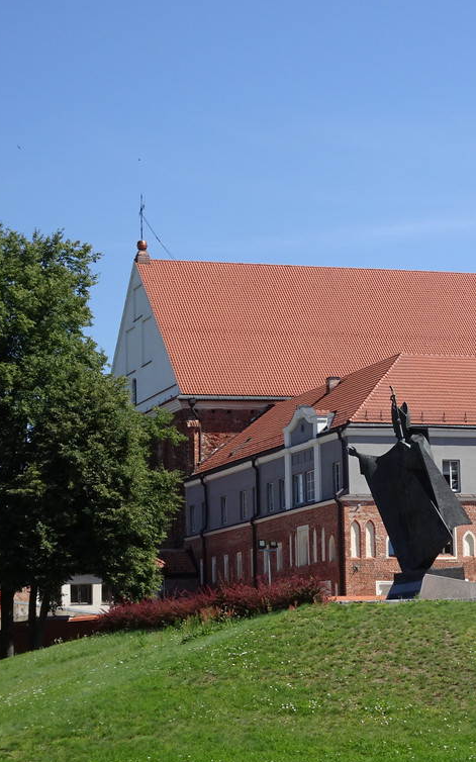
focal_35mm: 93
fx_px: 1931
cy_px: 378
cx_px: 443
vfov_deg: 22.3
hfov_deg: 13.9
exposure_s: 1/500
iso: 80
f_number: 4.5
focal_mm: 10.59
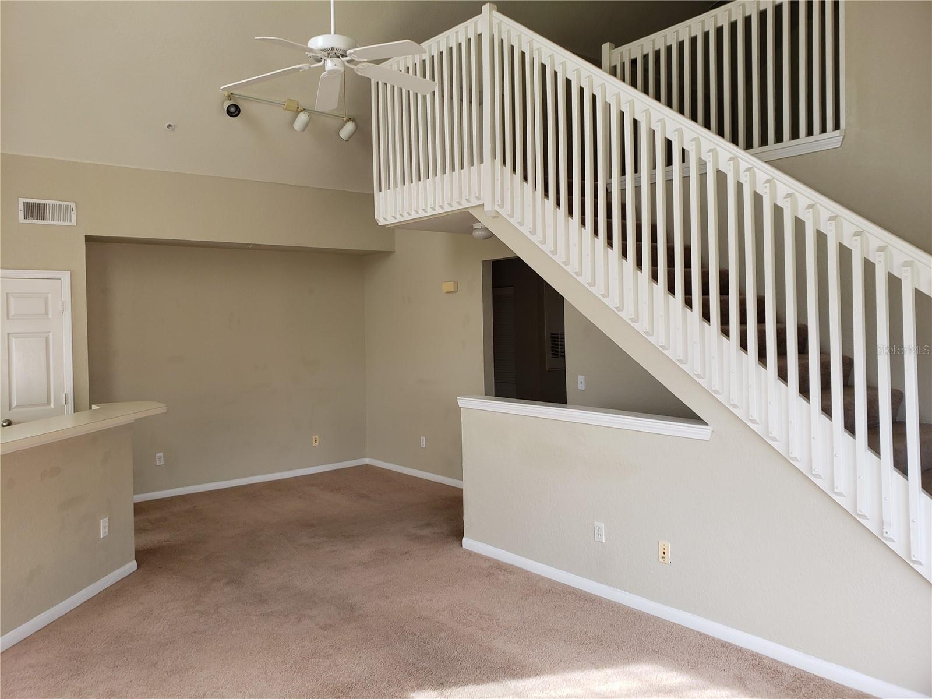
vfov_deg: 53.1
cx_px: 466
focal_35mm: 26
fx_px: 700
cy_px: 350
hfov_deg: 67.3
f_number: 2.4
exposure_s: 1/120
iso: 80
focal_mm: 4.3
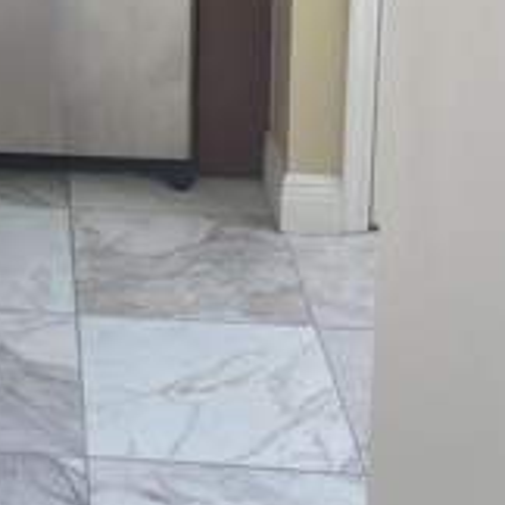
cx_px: -200
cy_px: -168
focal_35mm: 91
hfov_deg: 17.6
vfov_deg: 17.8
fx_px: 1502
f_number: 1.8
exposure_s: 1/122
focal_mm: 4.25
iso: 80
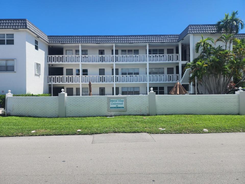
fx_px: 163
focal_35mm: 23
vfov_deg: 58.9
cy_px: 92
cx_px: 122
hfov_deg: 73.9
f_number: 1.8
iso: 12
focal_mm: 6.4
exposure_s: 1/1093
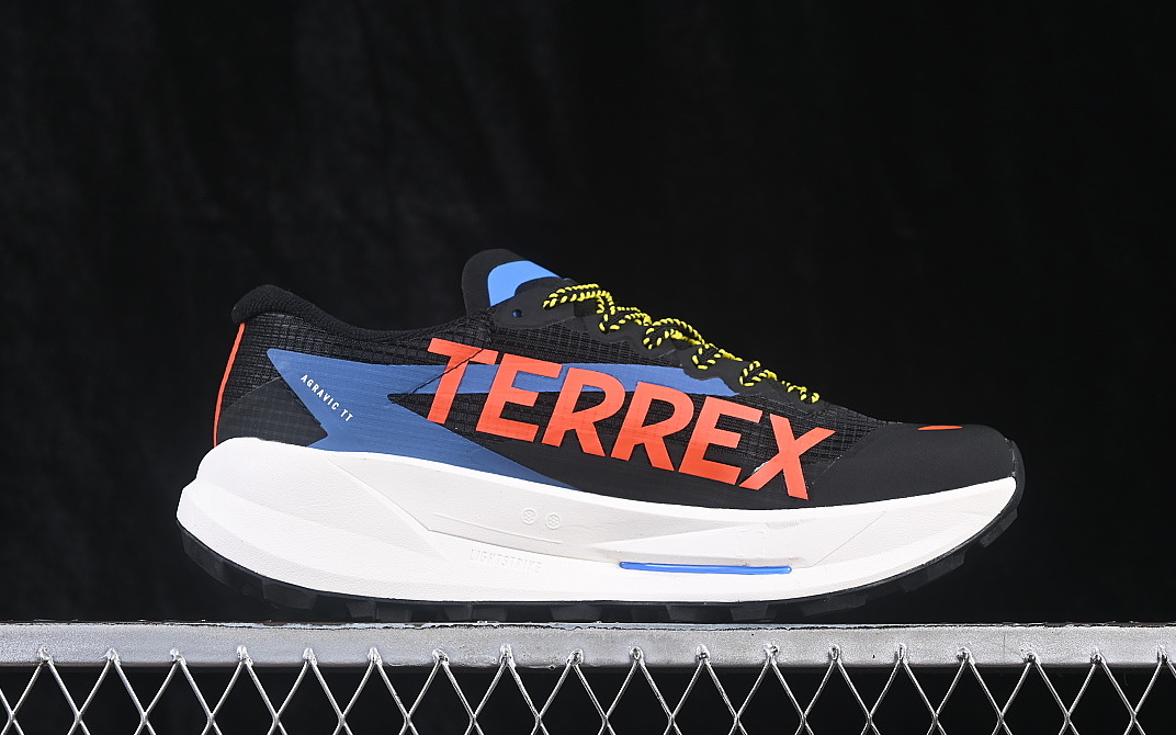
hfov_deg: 26.8
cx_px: 590
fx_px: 2468
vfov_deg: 16.9
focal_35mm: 77
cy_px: 376
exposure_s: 1/60
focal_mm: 50
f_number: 6.3
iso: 160
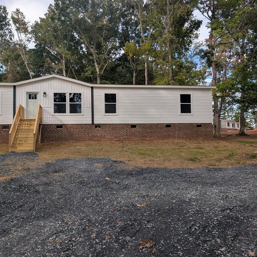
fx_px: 244
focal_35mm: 29
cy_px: 128
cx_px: 111
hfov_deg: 55.4
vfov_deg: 55.6
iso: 21
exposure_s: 1/582
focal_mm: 6.9
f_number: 1.68
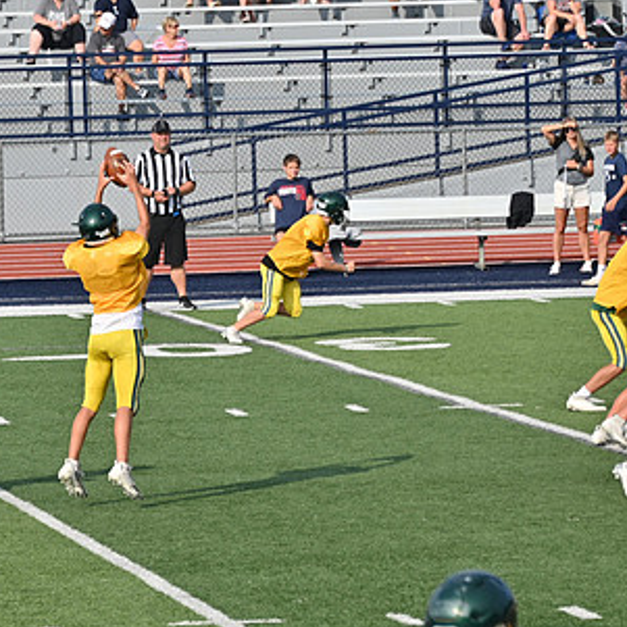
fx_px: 6783
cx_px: 140
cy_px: 320
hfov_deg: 5.3
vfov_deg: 5.3
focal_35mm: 331
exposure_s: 1/800
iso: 110
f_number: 5.6
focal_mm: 135
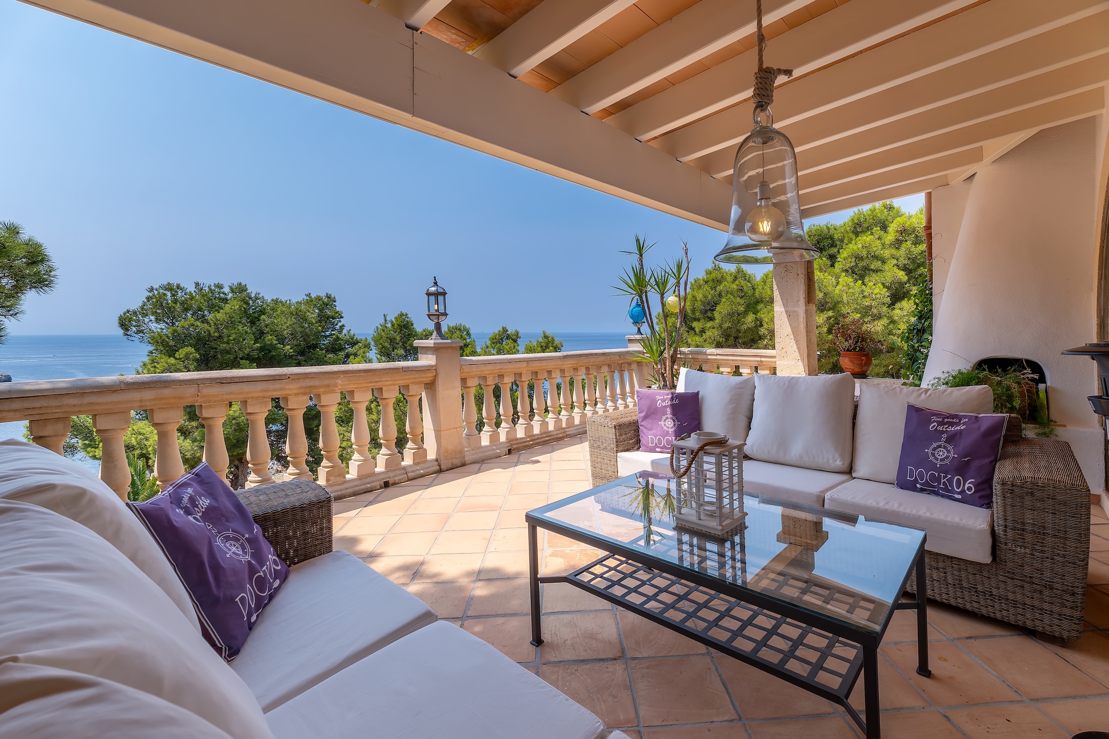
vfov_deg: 77.3
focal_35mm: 15
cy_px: 370
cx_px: 554
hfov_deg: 100.4
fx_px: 462
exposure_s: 1/600
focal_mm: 10
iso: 160
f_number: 8
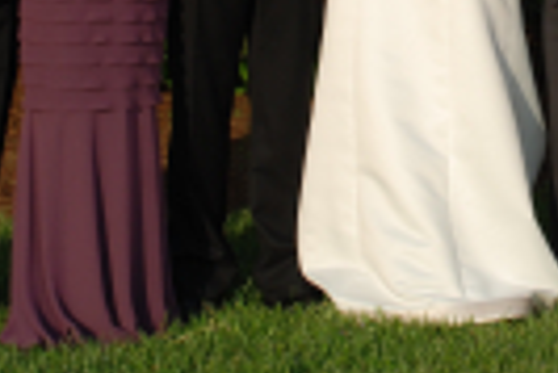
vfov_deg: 7.7
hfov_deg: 11.7
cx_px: 482
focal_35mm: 175
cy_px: -168
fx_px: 2715
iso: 100
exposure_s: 1/200
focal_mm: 32
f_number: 8
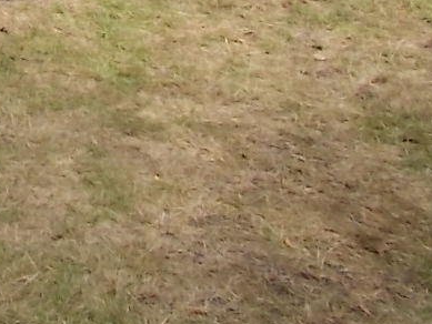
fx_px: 1336
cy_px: -320
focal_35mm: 107
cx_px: -193
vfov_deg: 12.3
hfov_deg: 16.9
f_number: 3.2
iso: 80
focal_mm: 4.6
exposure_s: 1/500
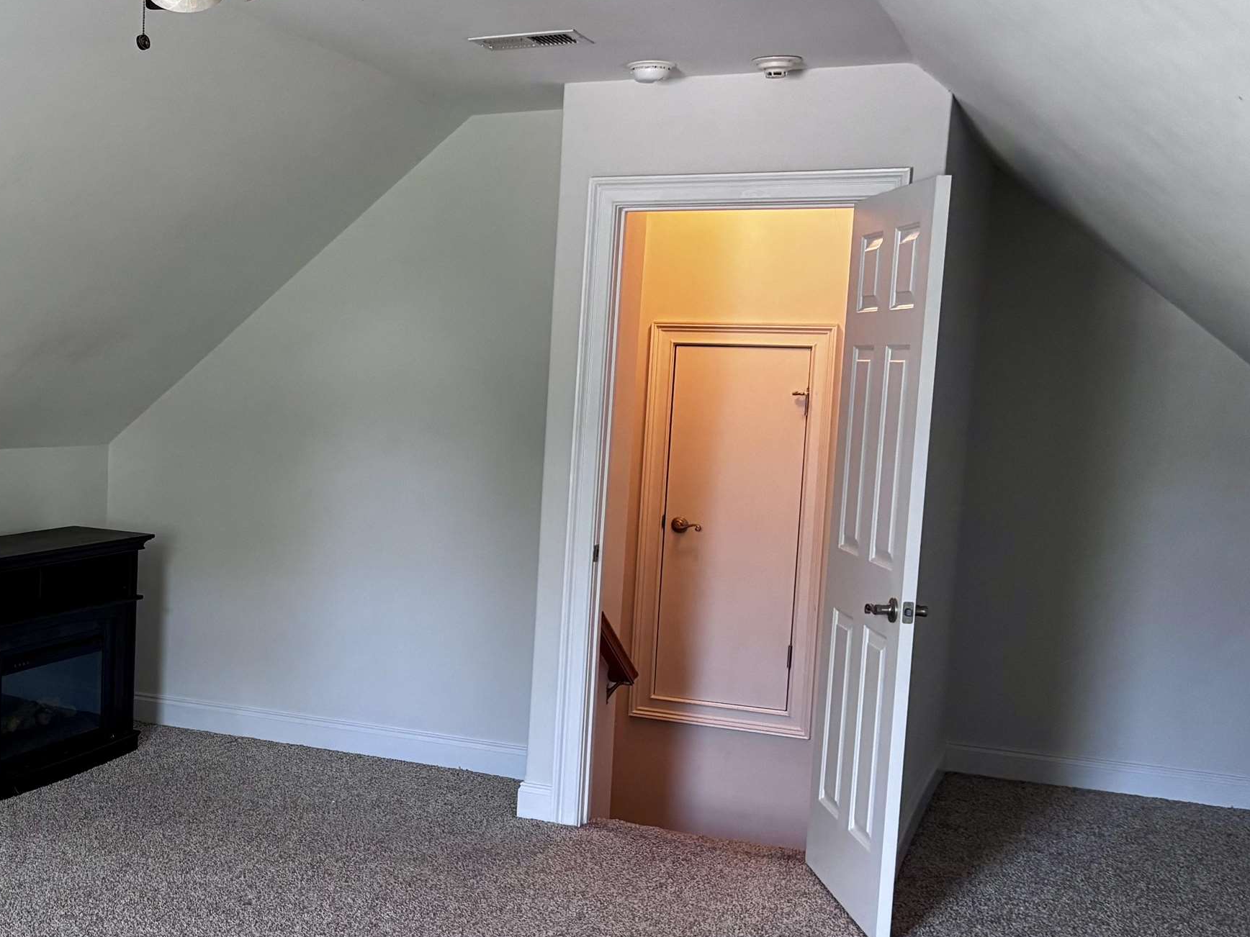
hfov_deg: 38.8
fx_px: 1661
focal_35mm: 46
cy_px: 555
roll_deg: -1.7
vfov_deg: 31.4
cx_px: 162
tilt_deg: -6.3
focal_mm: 5.96
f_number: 1.6
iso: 200
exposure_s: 1/60
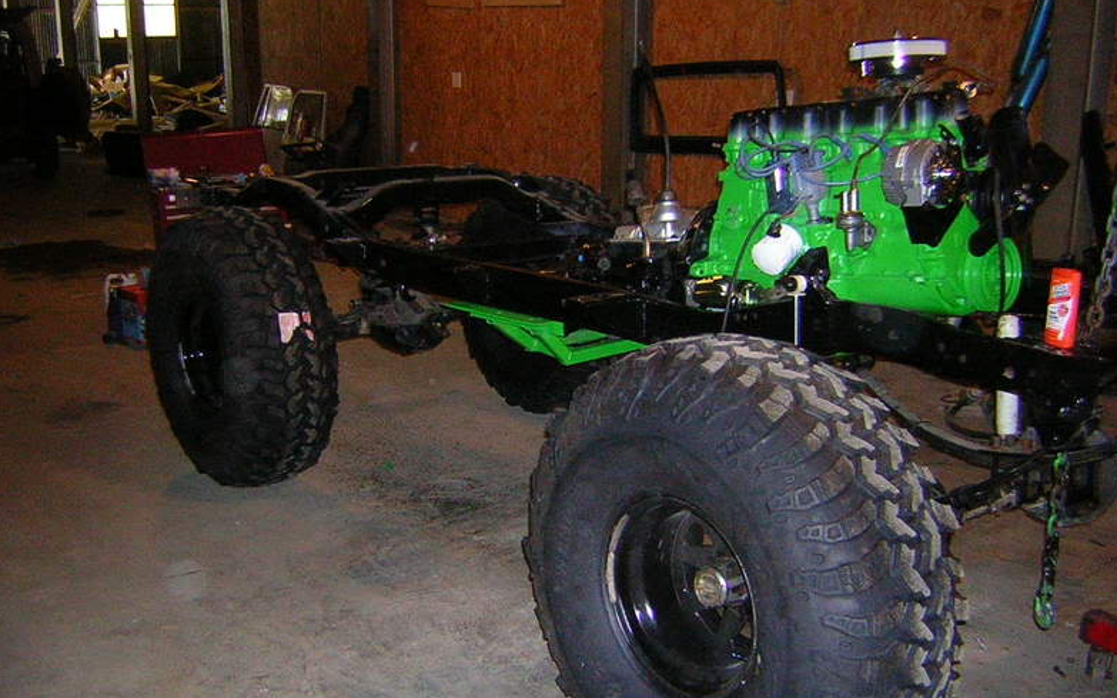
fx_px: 1187
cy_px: 411
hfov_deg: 50.4
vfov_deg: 32.7
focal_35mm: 39
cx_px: 566
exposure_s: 1/60.1
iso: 200
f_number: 2.6
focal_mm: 4.7
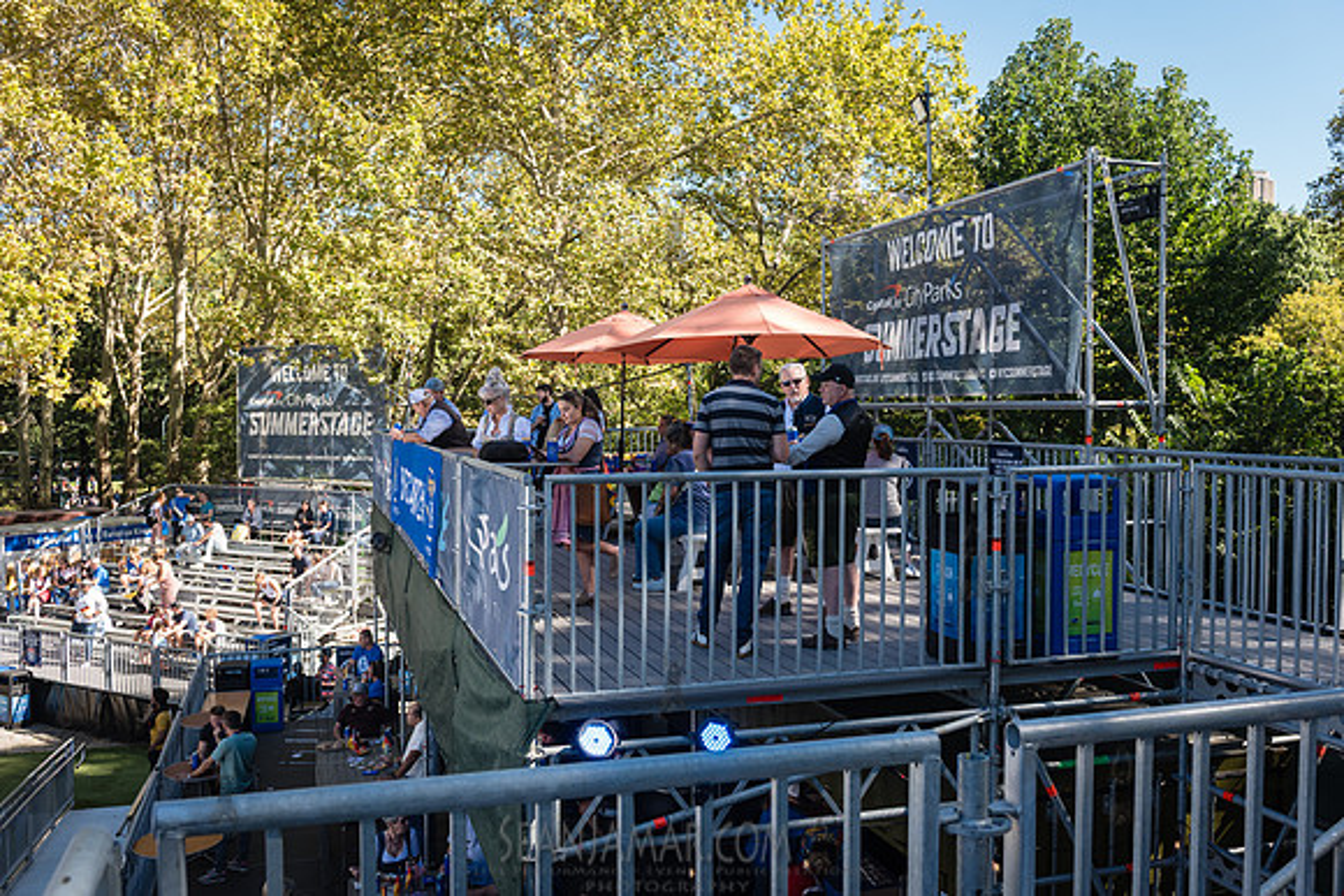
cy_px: 448
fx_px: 1181
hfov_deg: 59.3
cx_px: 672
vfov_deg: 41.6
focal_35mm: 32
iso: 250
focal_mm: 31
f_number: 5
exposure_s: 1/320
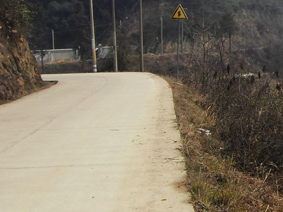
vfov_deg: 14.9
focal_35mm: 99
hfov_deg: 18.8
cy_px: 82
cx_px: 340
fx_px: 810
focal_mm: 6.6
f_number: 6.2
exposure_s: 1/250
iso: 80
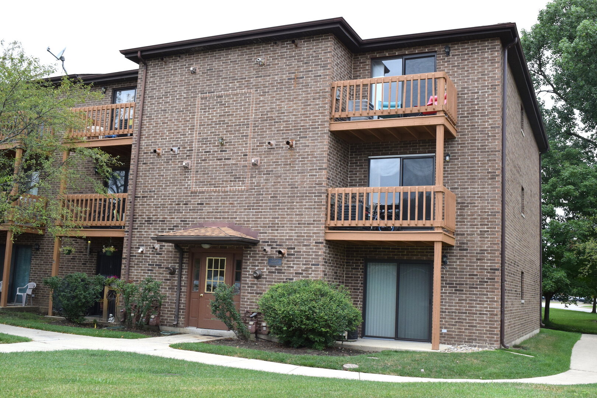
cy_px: 199
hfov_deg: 49.6
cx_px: 298
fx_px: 647
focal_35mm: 39
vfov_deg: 34.2
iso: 800
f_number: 13
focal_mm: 26
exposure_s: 1/640
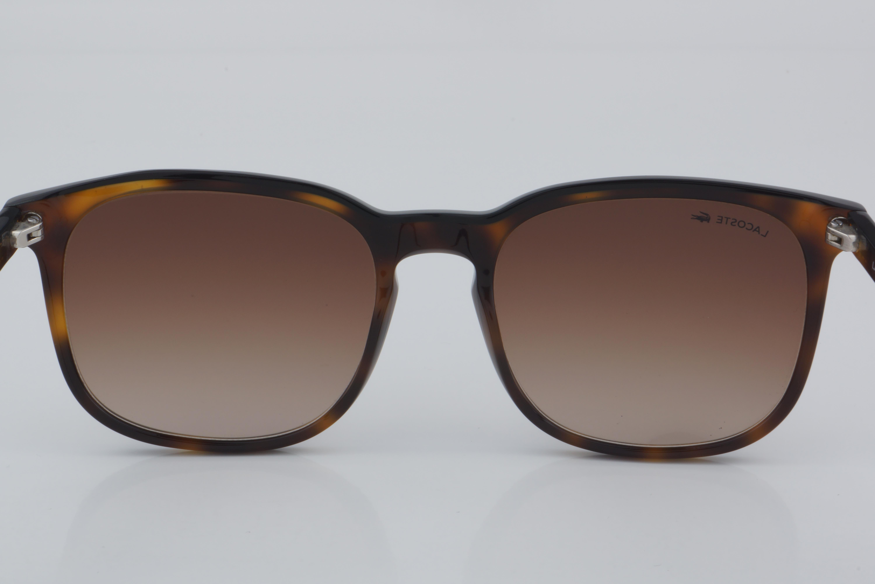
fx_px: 2005
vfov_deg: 16.6
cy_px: 292
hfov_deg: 24.6
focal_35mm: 82
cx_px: 438
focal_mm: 55
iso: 100
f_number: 32
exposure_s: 1/4
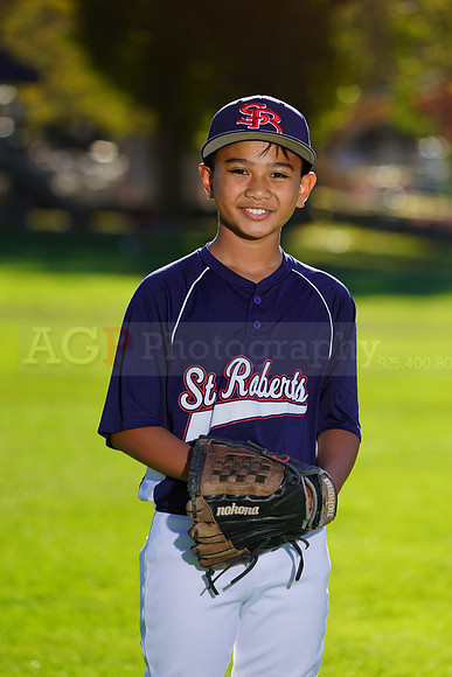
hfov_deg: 4.3
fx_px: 6041
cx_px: 226
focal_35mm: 321
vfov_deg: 6.4
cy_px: 338
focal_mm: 321
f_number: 8
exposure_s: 1/250
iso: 100
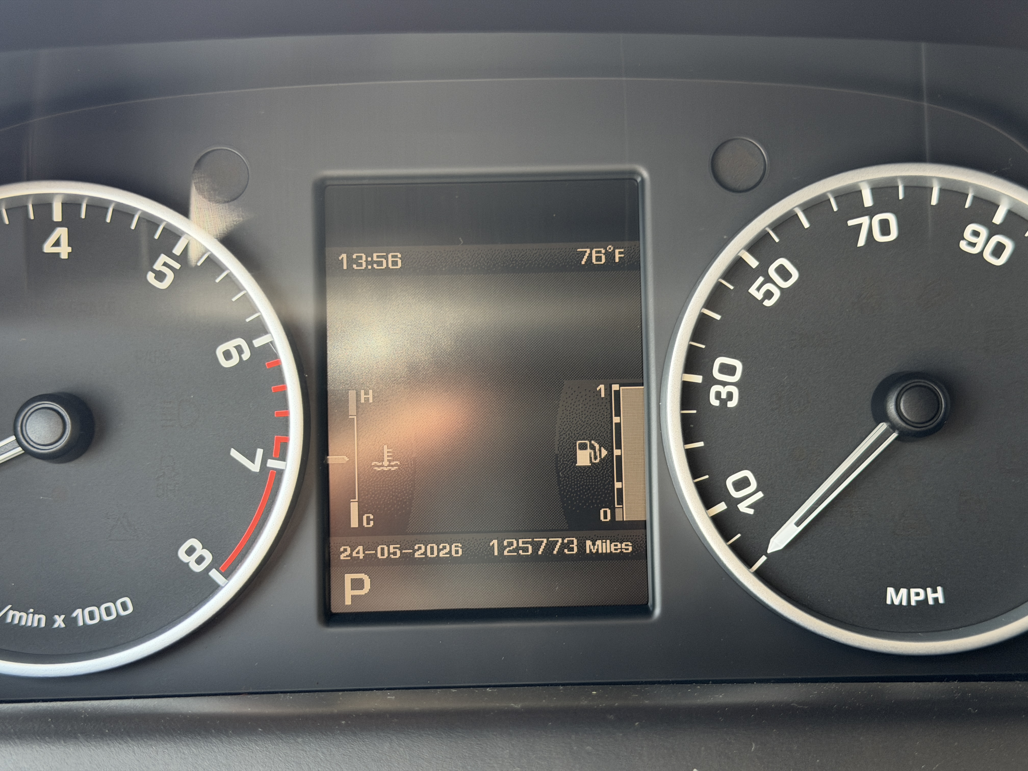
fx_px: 1425
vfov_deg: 30.3
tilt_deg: -21.4
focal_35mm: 48
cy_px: 386
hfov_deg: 39.7
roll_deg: -0.5
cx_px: 514
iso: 100
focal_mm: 6.76
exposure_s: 1/94
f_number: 1.78
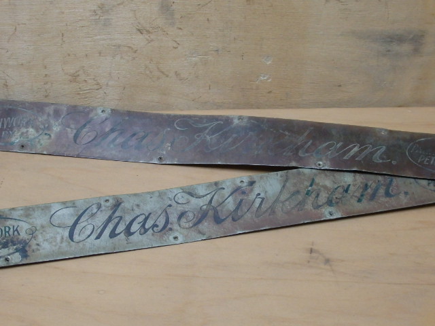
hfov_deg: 35.5
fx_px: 679
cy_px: 163
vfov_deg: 27.0
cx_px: 218
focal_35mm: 54
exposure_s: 1/50
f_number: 4.1
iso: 1000
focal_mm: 9.8
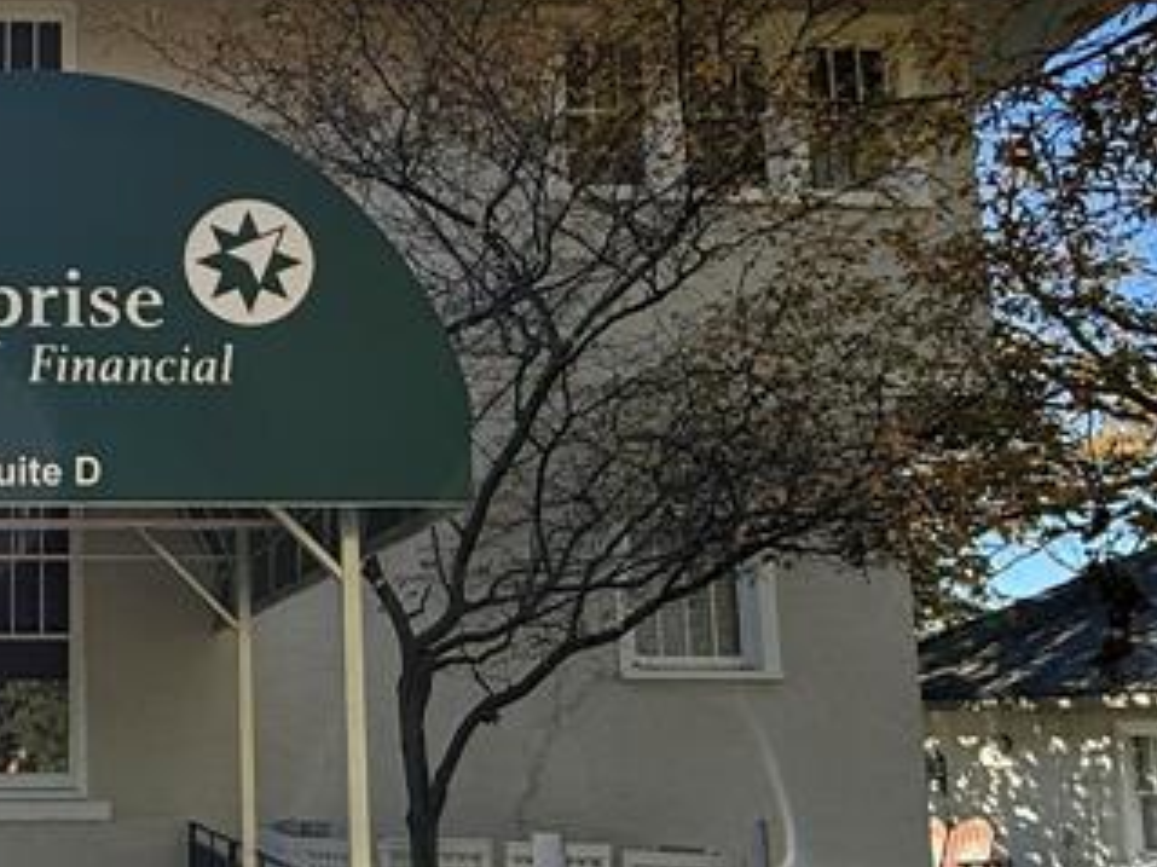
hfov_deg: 38.4
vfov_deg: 32.1
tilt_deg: +8.5
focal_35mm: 45
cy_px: 526
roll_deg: +0.1
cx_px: 58
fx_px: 1504
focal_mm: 2.22
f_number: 2.2
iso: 64
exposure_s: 1/625
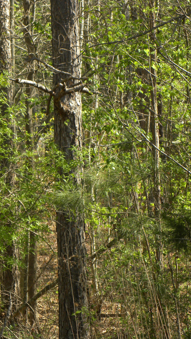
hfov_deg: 7.9
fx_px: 1378
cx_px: 16
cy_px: 169
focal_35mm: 153
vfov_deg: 14.1
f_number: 4
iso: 64
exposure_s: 1/122
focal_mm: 18.8
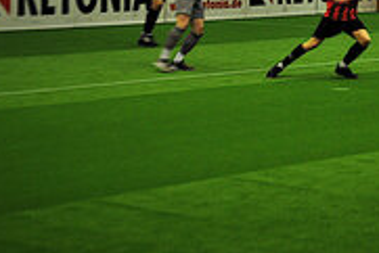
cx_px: 308
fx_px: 1571
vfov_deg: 9.1
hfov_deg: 13.7
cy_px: -19
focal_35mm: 149
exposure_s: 1/40
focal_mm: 45
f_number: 4.8
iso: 1600
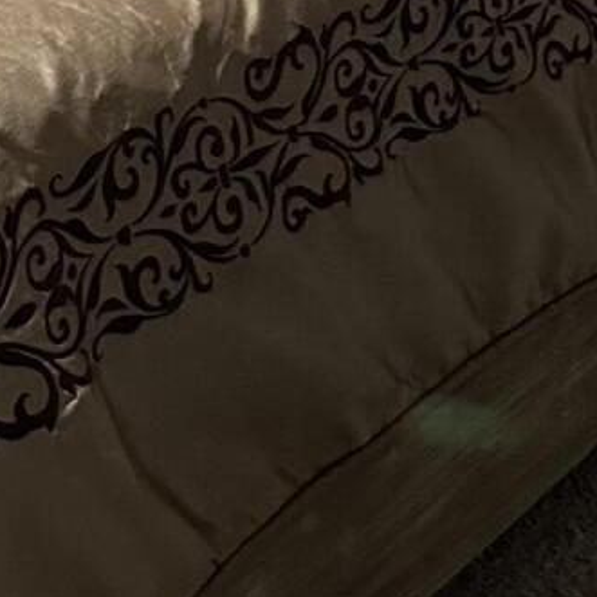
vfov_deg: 11.2
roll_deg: -2.0
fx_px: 2498
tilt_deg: -4.2
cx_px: 16
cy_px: -868
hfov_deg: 13.5
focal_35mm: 128
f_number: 1.78
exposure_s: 1/60
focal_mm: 6.86
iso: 640
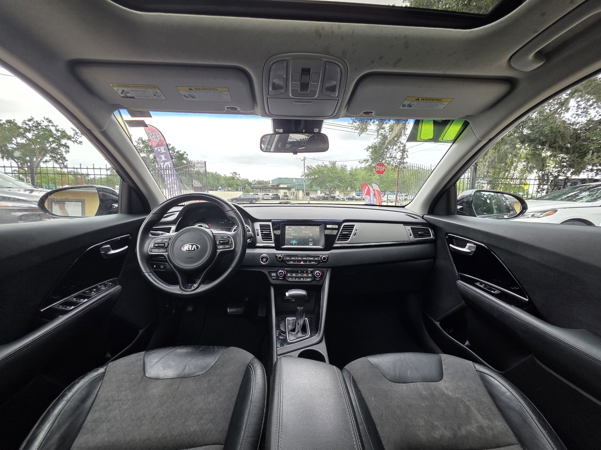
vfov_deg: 89.9
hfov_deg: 106.2
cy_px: 225
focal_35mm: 13
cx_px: 300
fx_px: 226
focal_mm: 2.2
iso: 50
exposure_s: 1/120
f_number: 1.9
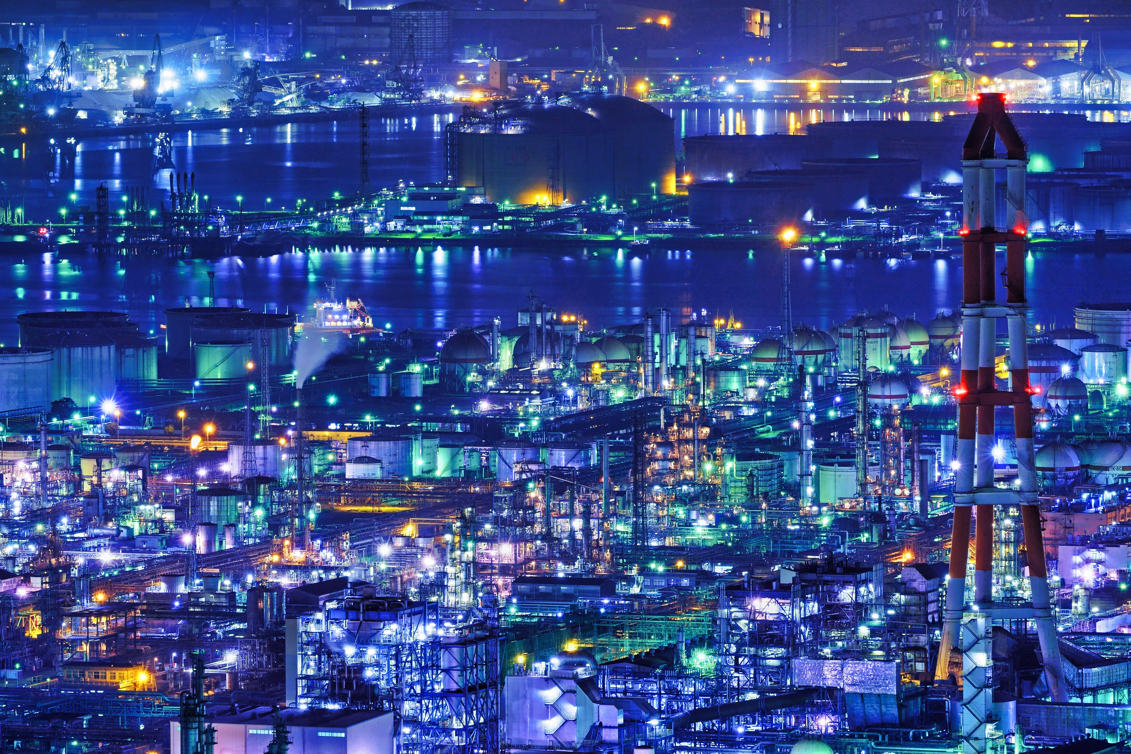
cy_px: 377
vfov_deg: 5.3
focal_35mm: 259
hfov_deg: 8.0
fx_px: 8136
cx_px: 566
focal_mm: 259
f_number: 13
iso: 100
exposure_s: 25
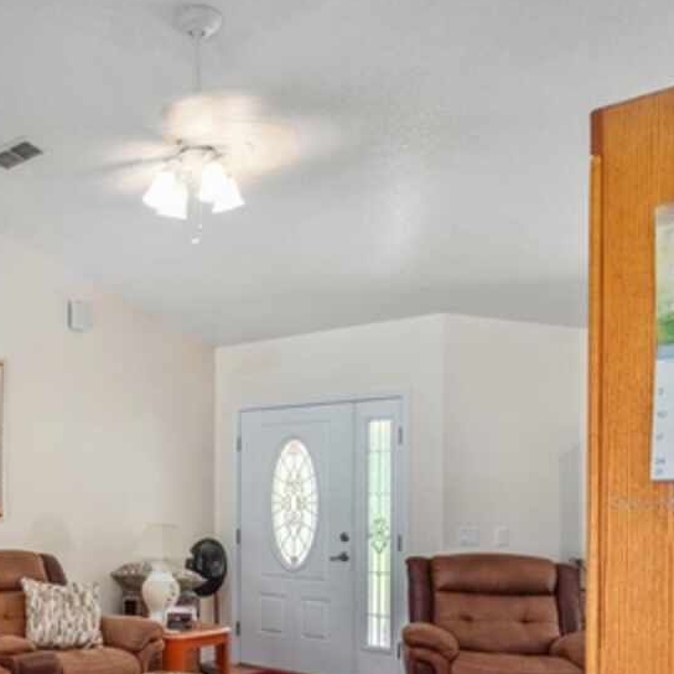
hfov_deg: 35.5
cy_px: 504
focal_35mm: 39
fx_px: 859
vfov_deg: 41.6
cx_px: -95
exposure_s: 1/2.5
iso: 250
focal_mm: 13
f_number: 9
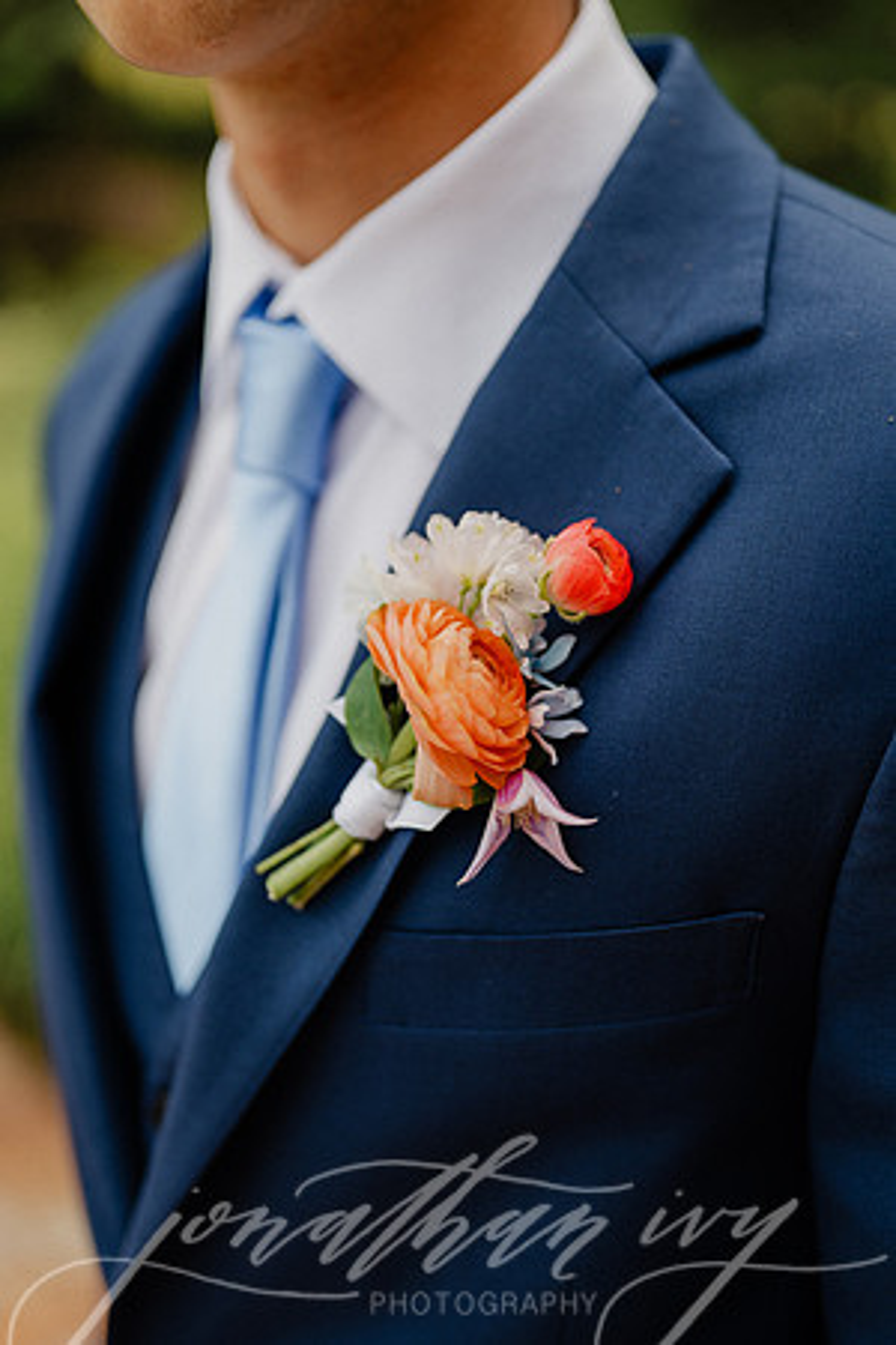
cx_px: 448
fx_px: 1867
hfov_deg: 27.0
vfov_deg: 39.6
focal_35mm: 50
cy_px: 672
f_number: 2
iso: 160
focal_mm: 50
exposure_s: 1/1600
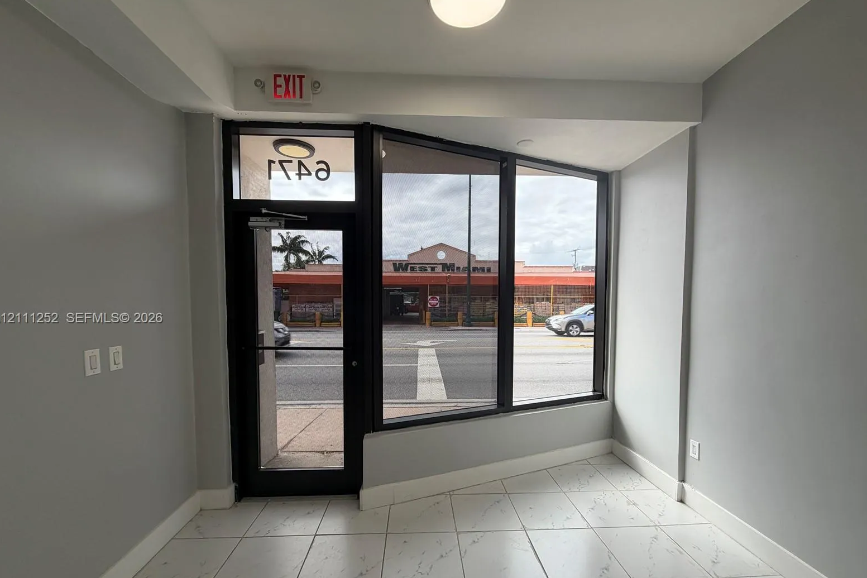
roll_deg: +0.0
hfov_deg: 100.4
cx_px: 435
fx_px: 361
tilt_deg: -2.0
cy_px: 319
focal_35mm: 15
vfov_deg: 77.1
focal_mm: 2.22
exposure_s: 1/197
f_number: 2.2
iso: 50
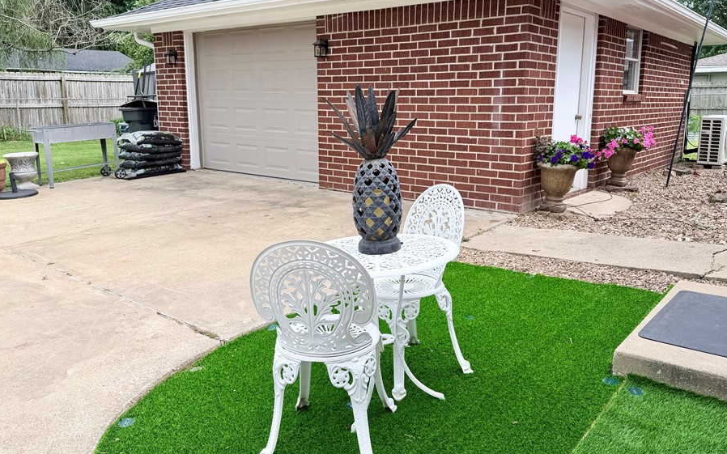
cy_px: 197
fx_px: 575
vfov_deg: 43.0
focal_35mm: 29
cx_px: 392
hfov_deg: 64.6
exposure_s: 1/2801
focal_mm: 6.76
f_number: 1.78
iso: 80
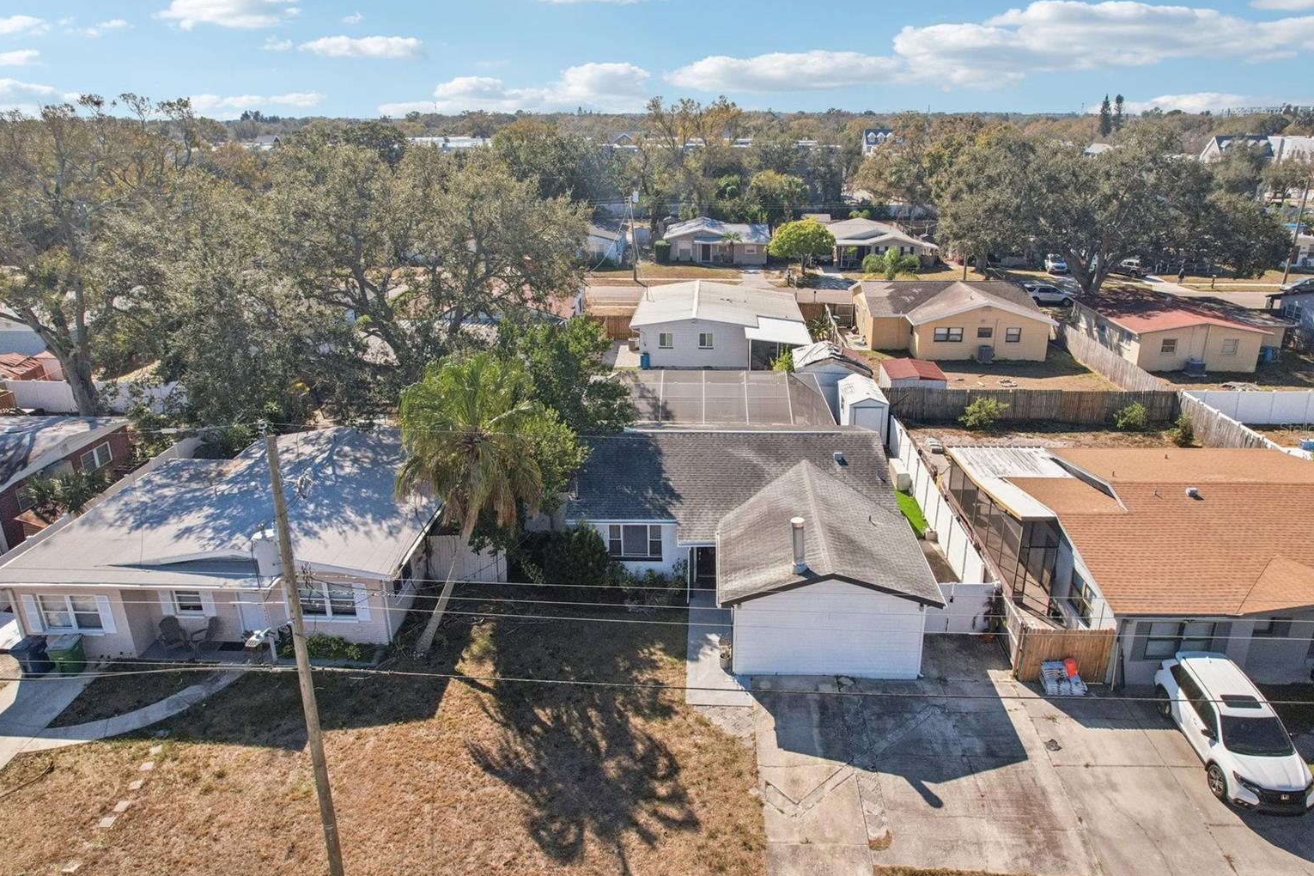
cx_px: 669
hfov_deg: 76.1
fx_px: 839
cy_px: 429
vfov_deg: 55.1
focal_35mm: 23
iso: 400
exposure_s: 1/1250
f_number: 2.8
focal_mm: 8.4
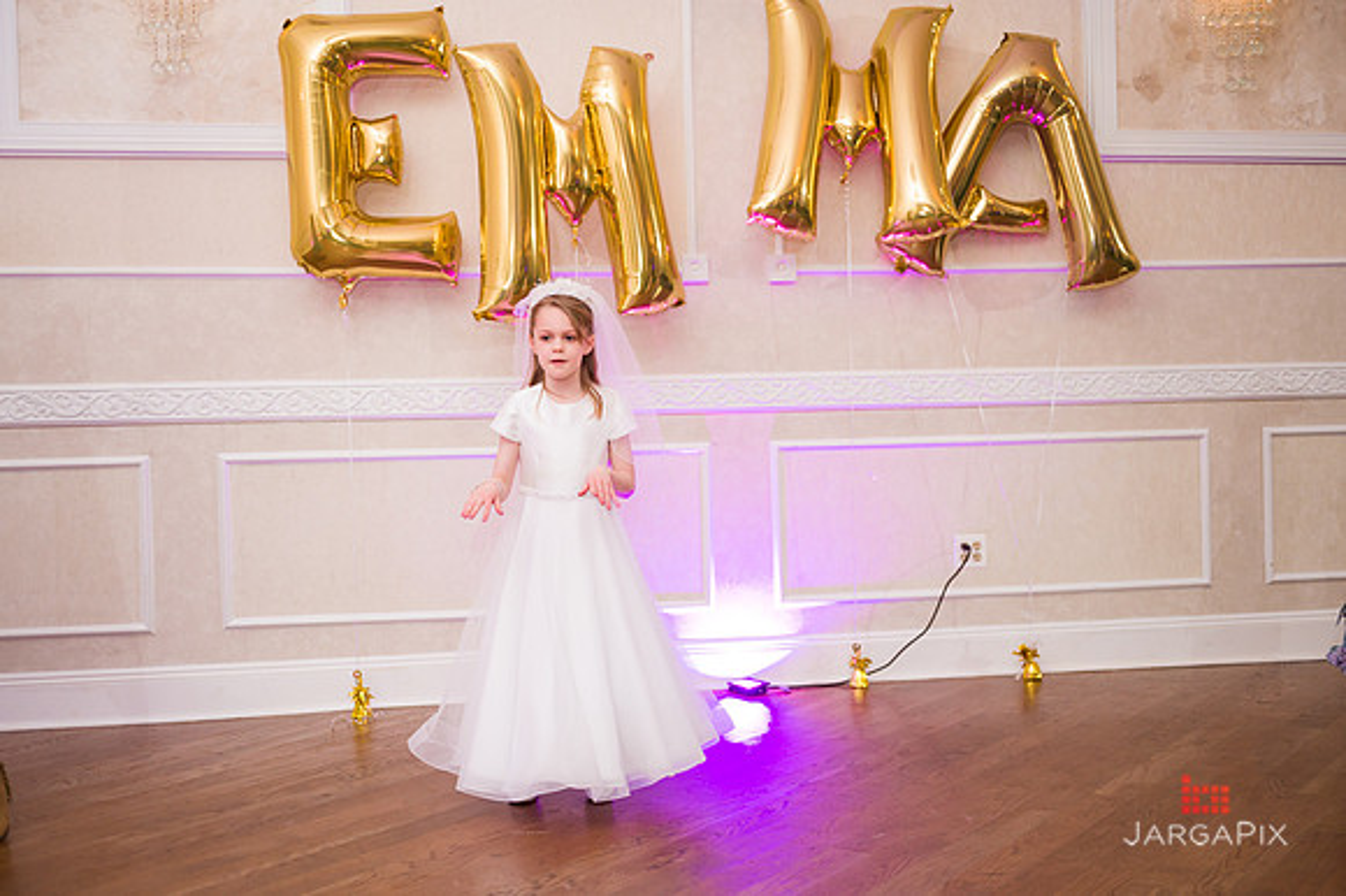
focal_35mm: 38
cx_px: 673
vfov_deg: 35.0
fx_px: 1420
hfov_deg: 50.7
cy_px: 448
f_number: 3.2
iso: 1250
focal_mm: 38
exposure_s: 1/200
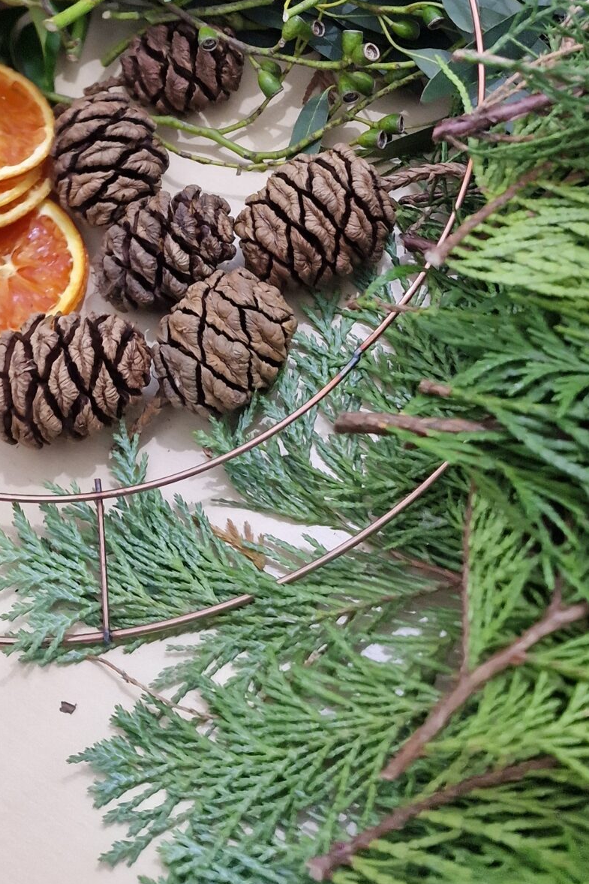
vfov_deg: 35.0
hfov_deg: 26.0
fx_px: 1276
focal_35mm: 52
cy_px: 22
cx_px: 309
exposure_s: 1/33
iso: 640
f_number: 1.8
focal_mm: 6.4
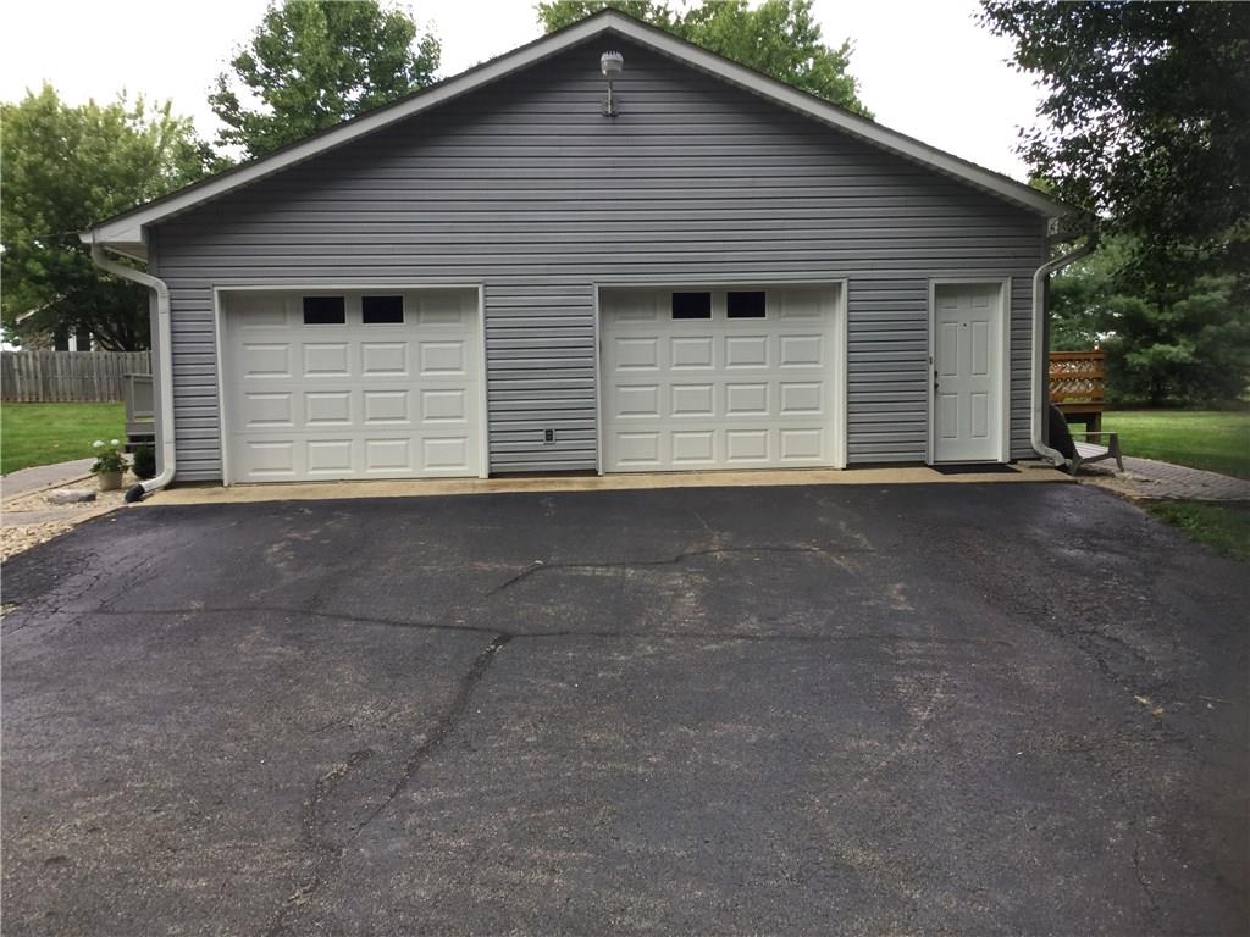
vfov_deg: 45.4
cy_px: 468
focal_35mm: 31
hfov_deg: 58.4
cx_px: 625
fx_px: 1119
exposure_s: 1/158
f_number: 2.4
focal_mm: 3.3
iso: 25
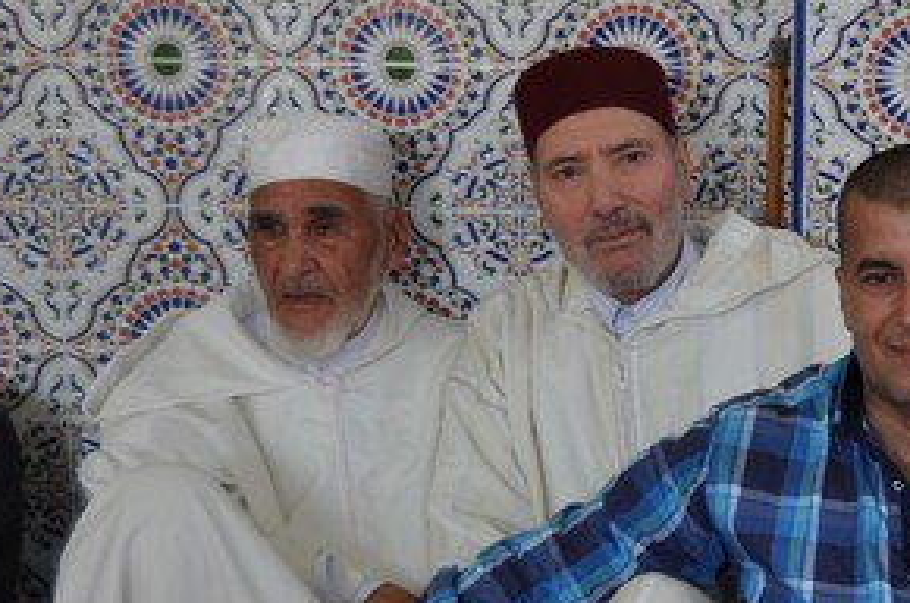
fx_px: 2674
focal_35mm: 106
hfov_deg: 18.7
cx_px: 957
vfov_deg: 12.8
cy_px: 454
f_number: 4.5
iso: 500
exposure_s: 1/60
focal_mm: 32
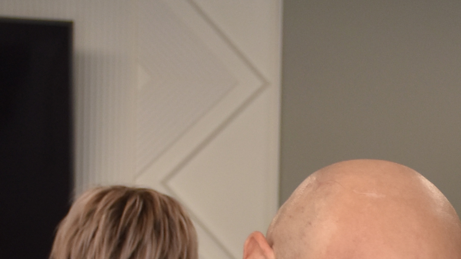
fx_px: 3031
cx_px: 654
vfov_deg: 4.8
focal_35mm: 248
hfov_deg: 8.5
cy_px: 498
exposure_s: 1/125
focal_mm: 38
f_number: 5.6
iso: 400
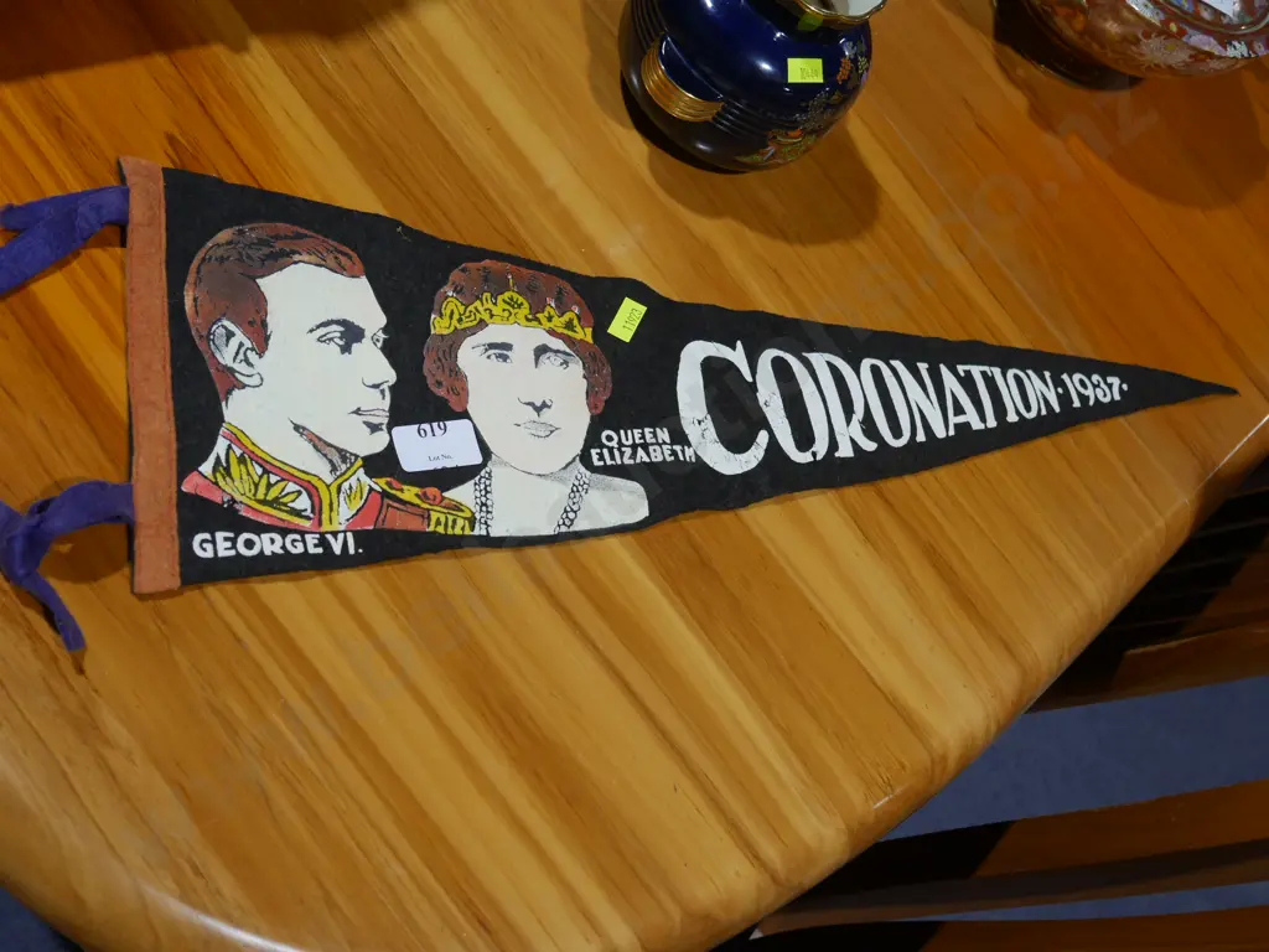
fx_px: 1540
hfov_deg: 44.8
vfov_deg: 34.3
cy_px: 476
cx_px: 634
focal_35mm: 42
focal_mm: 21
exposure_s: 1/60
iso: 200
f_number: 4.6
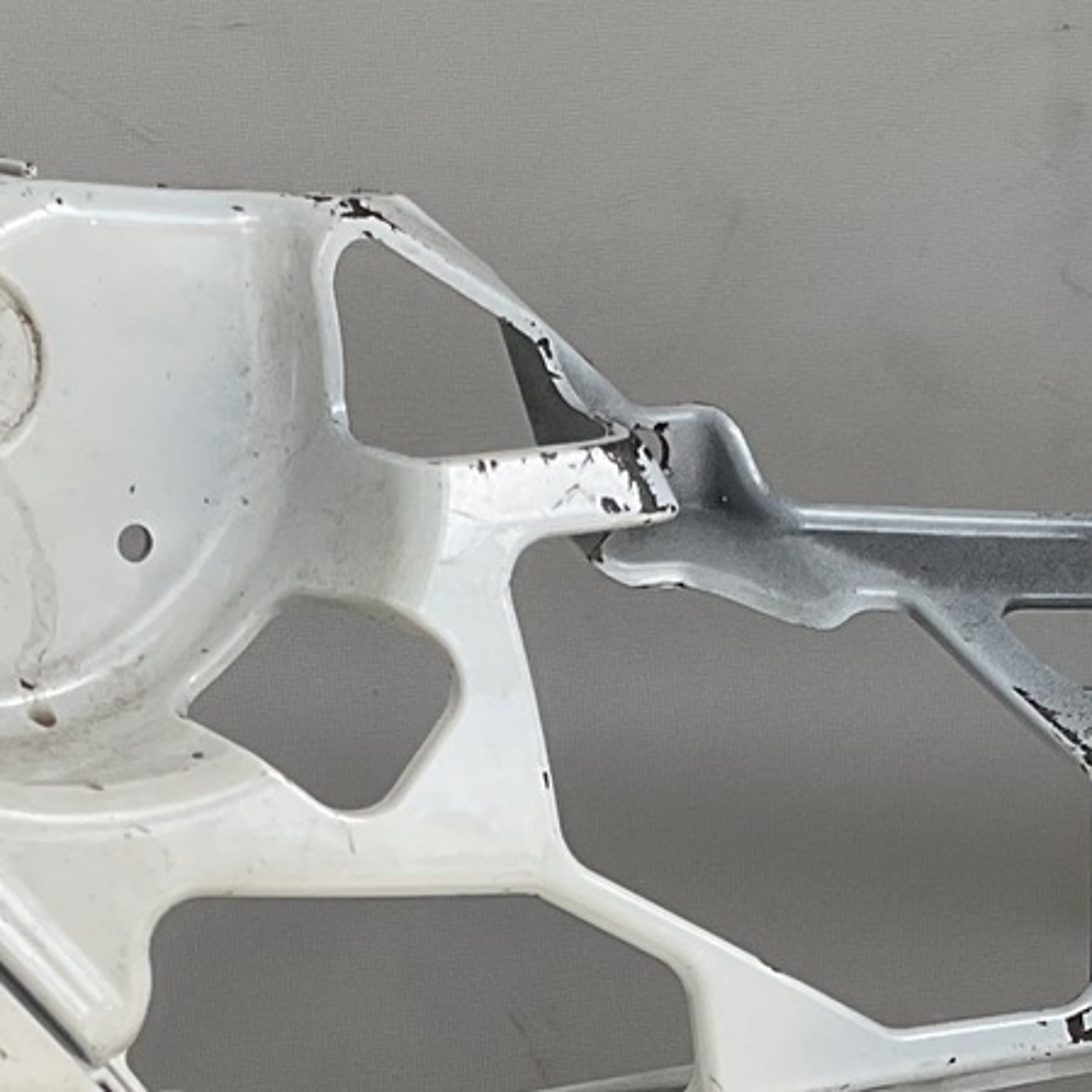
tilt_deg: -9.3
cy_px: 1141
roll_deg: +3.8
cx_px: 844
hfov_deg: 15.1
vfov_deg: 14.9
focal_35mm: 115
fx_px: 4104
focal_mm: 3
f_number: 1.8
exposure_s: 1/929
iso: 16
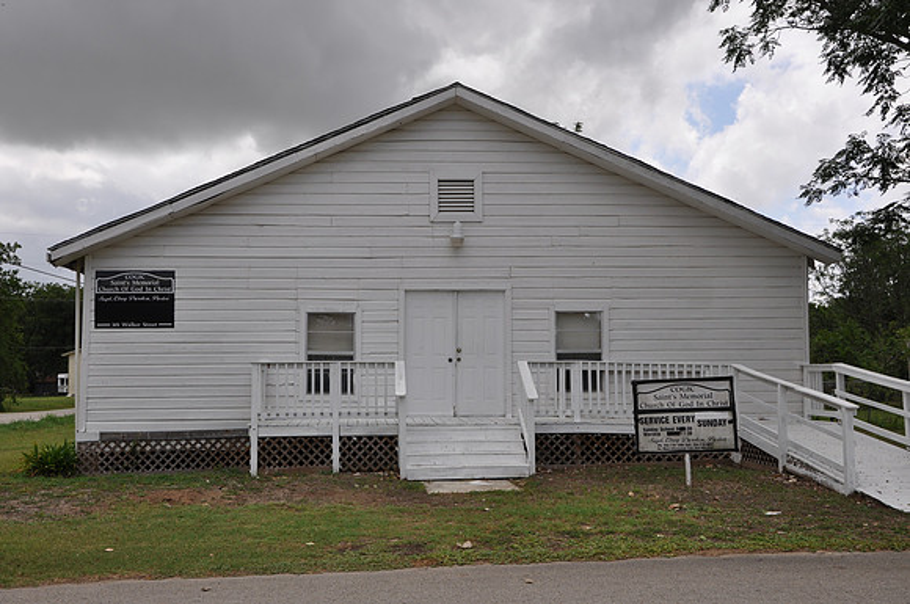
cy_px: 302
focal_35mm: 39
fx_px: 984
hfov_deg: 49.6
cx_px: 455
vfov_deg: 34.1
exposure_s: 1/100
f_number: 10
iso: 200
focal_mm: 26
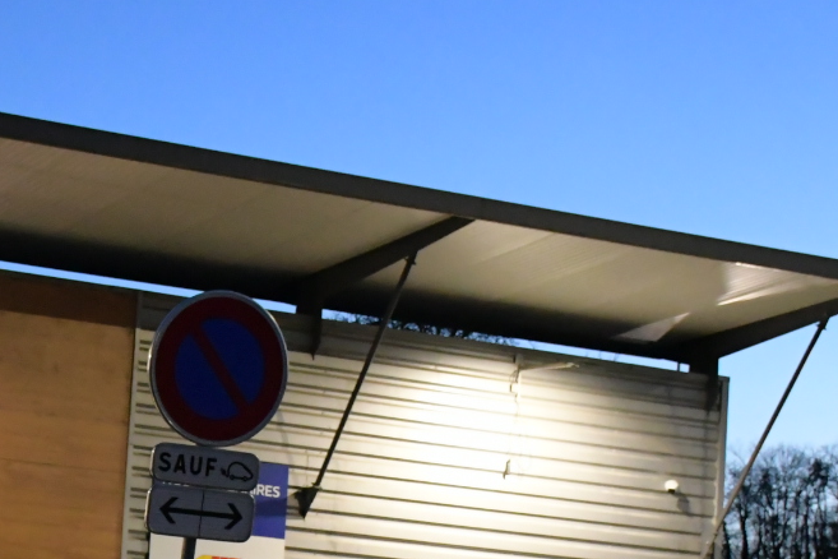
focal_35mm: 111
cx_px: 138
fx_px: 2584
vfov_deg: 12.1
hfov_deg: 18.2
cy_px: 623
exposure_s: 1/80
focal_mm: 30
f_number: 5.6
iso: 6400
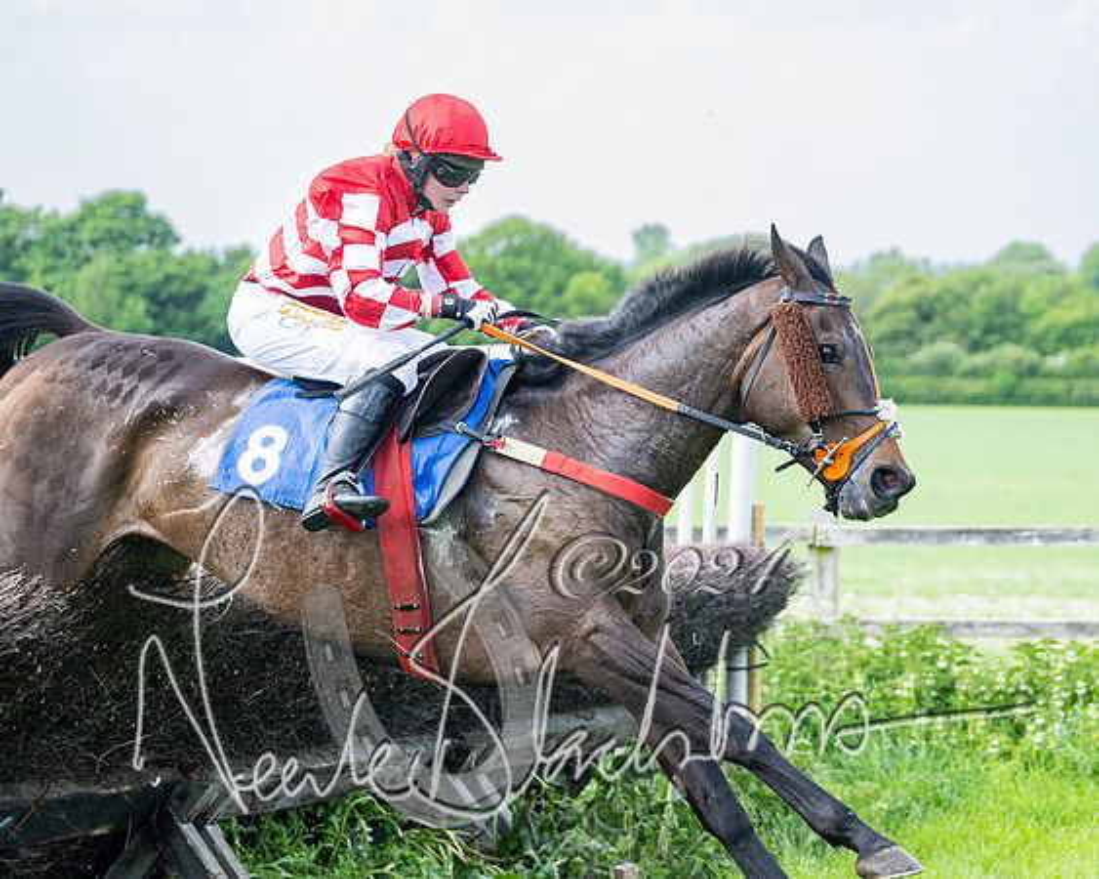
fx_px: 3847
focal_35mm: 118
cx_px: 660
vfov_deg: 13.0
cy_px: 439
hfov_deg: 16.2
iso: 400
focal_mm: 70
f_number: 2.8
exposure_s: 1/2000
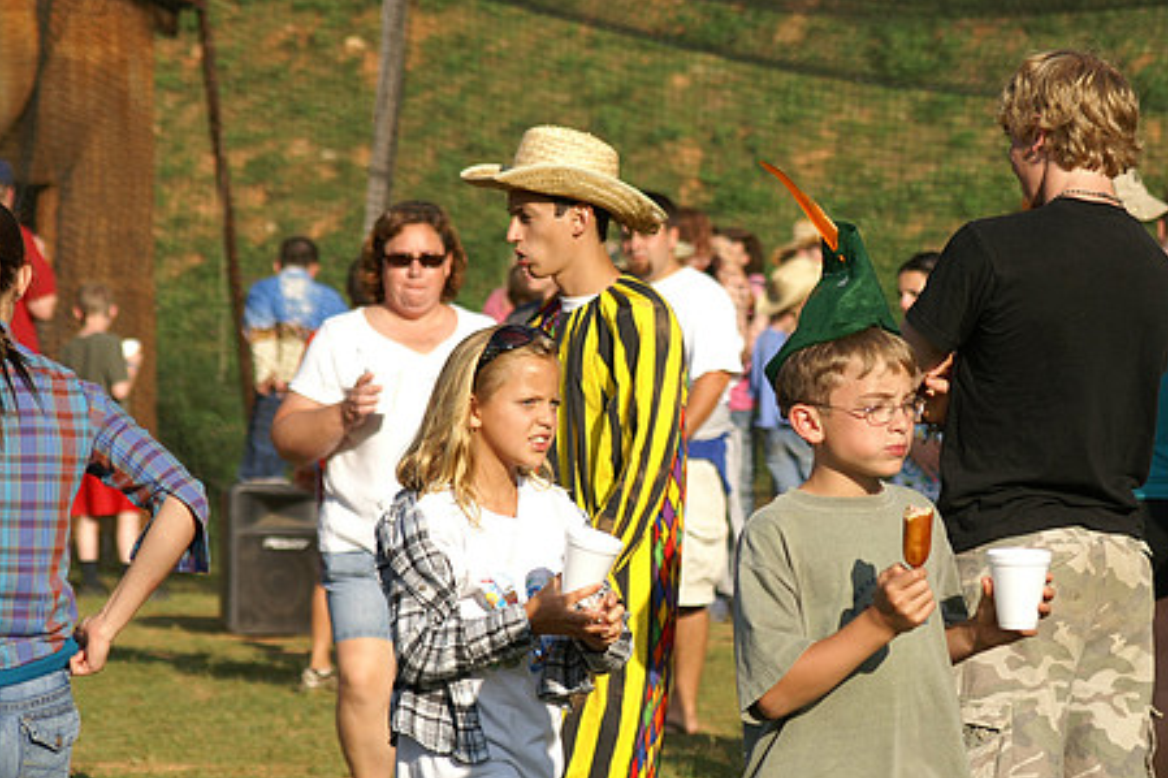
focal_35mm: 213
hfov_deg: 9.7
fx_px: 6908
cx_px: 736
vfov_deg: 6.4
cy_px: 500
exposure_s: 1/640
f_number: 6.3
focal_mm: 110
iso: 100
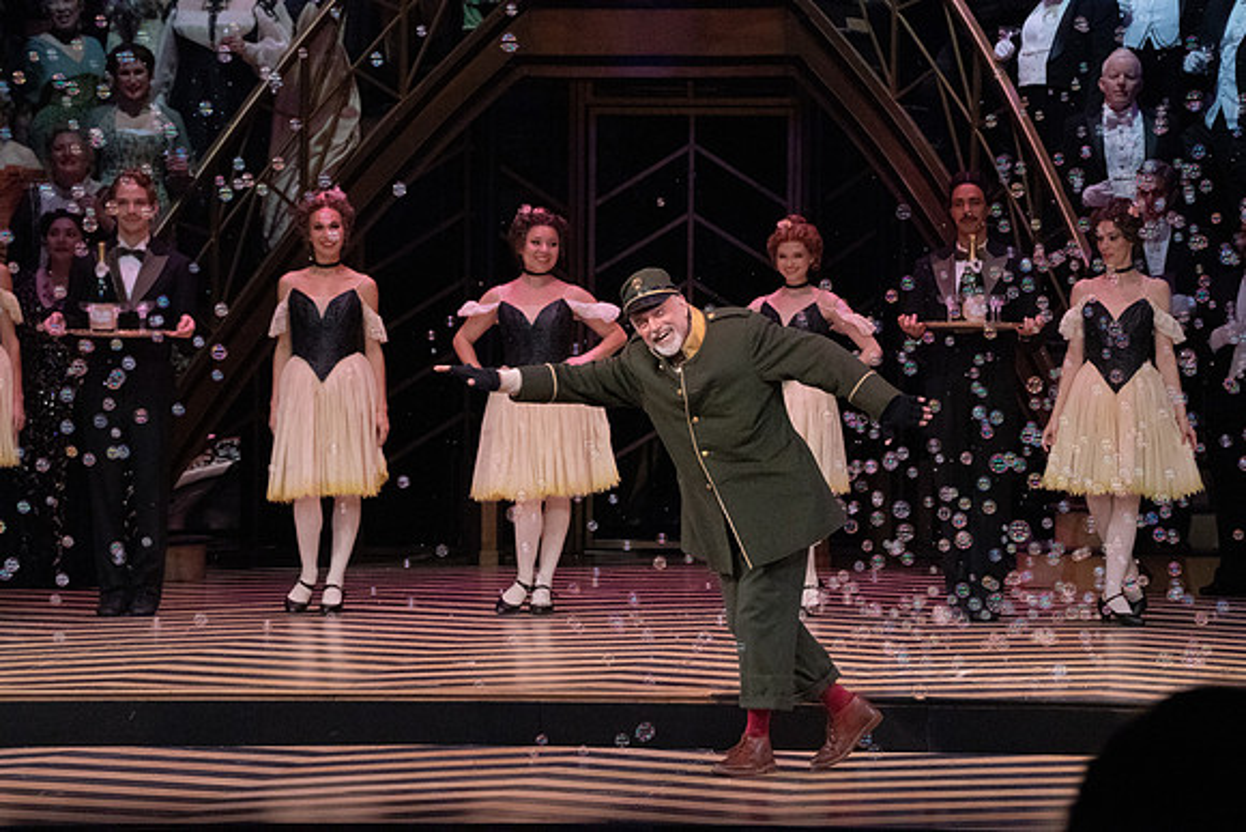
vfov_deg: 7.4
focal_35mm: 186
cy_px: 416
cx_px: 623
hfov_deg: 11.1
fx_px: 6439
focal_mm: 186
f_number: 18
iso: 12800
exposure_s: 1/400
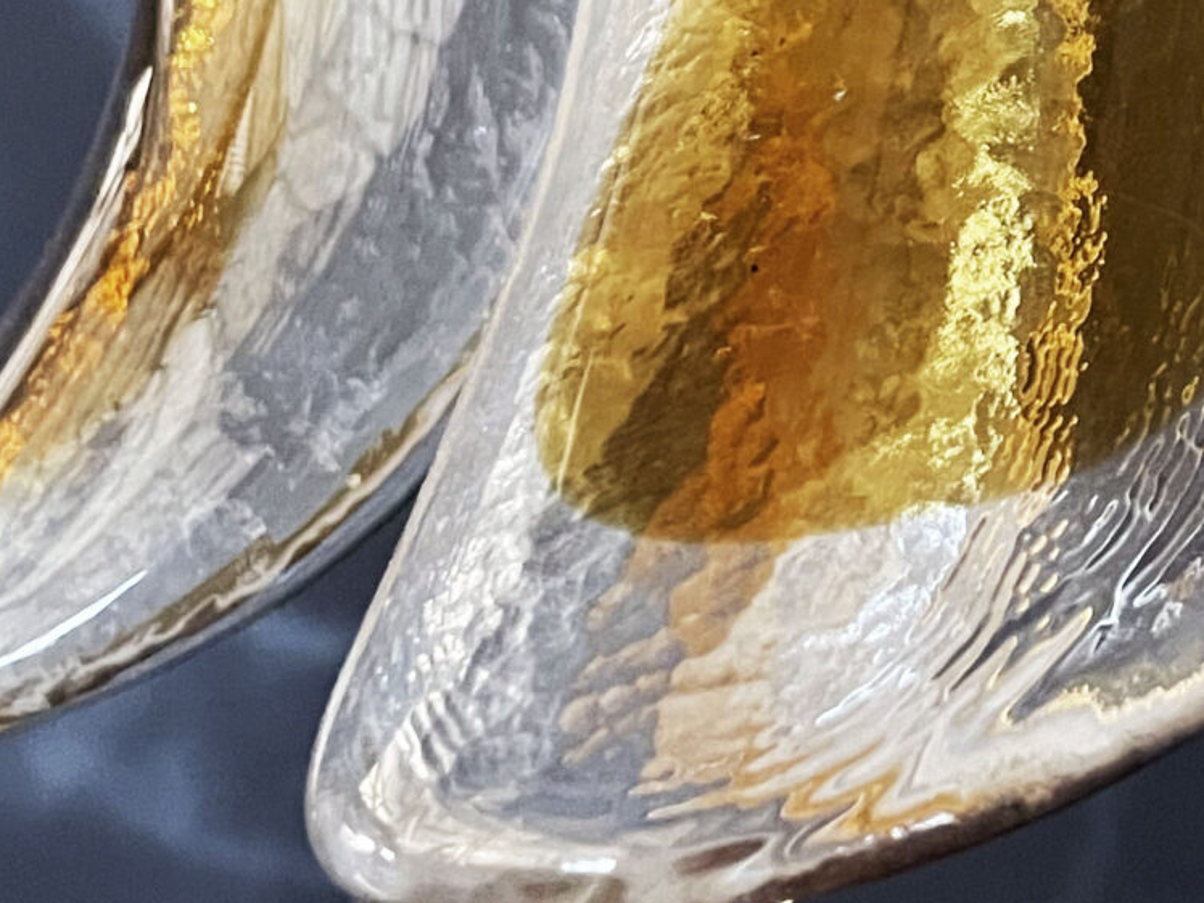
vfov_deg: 16.4
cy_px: 126
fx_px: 3096
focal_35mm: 89
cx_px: 1518
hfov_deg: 20.3
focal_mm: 4.2
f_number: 1.6
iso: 640
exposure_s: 1/40
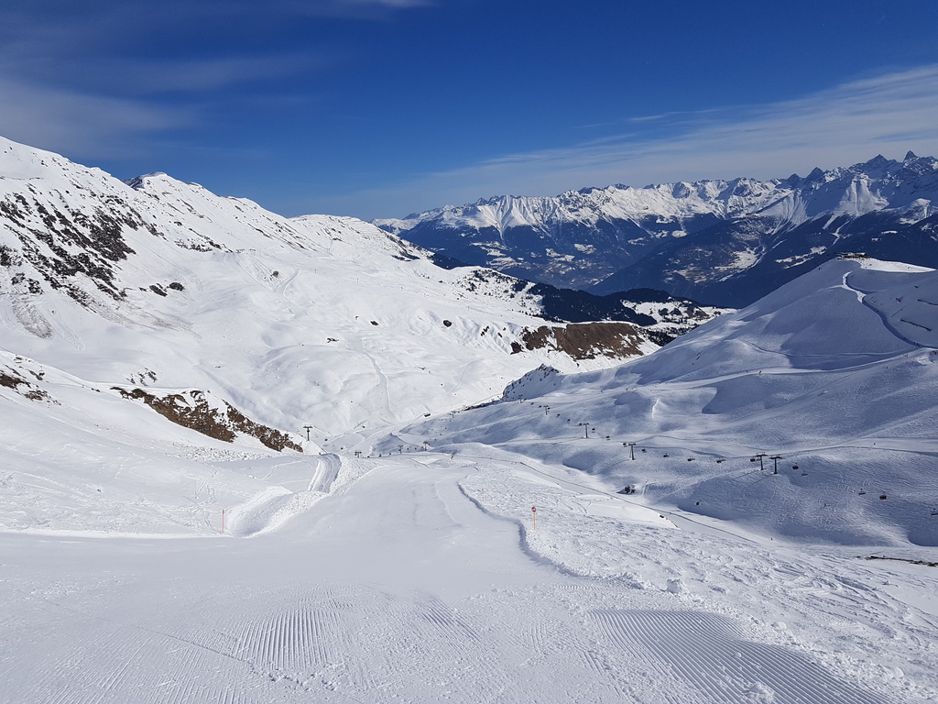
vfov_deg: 53.1
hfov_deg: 67.3
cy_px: 352
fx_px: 705
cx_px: 469
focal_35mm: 26
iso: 50
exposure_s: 1/9760
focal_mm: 4.2
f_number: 1.7
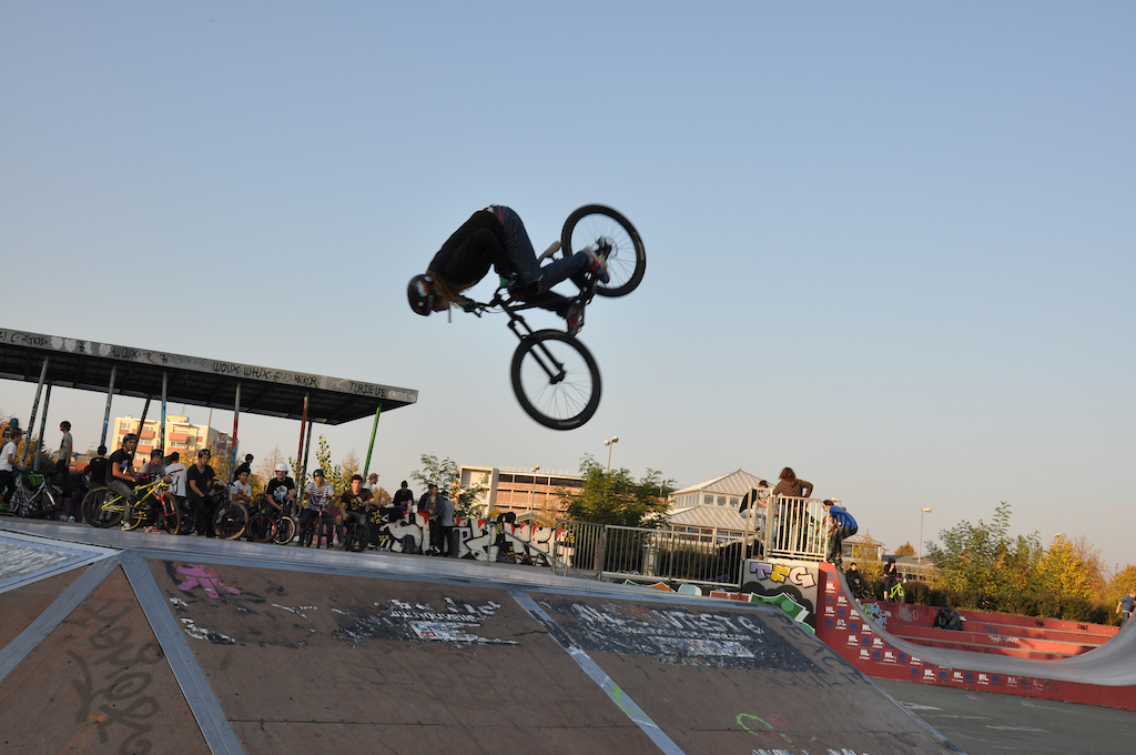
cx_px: 568
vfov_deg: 34.1
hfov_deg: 49.6
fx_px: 1229
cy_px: 378
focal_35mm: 39
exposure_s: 1/200
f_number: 9
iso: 200
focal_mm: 26
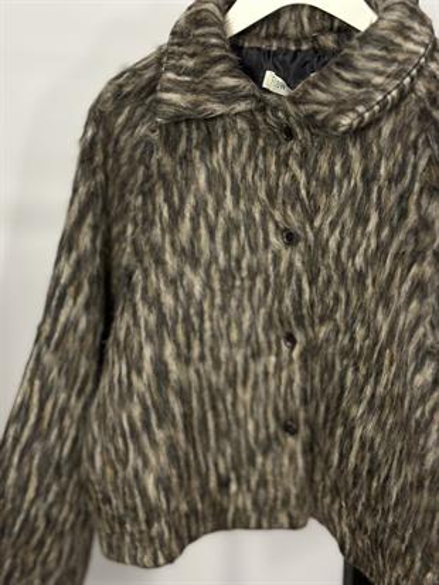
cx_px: 220
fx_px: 811
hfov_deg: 30.3
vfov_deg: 39.6
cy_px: 292
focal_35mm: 48
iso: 160
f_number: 1.78
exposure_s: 1/100
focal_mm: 6.86
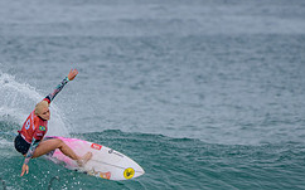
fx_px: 10136
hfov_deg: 1.7
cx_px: 42
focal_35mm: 1220
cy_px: 186
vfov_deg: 1.1
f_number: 5.6
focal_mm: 500
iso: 250
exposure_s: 1/2000
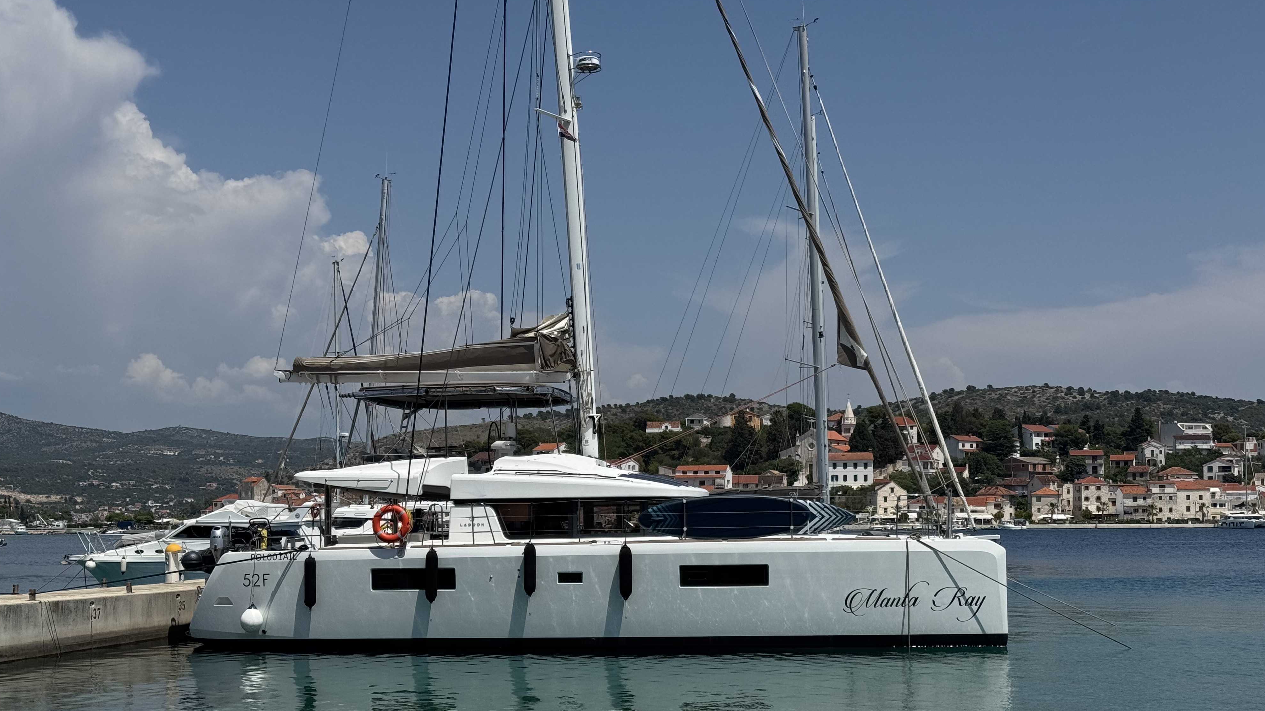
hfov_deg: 39.2
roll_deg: +1.0
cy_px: 471
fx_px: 1778
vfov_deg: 22.5
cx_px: 632
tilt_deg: +2.1
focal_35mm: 53
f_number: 1.78
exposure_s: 1/9009
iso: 64
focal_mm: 6.76
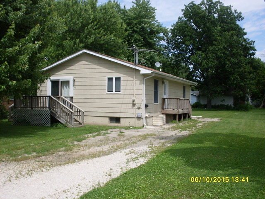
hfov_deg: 49.0
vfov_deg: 37.7
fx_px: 291
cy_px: 100
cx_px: 132
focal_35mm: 38
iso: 80
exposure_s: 1/180
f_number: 8.4
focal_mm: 6.3
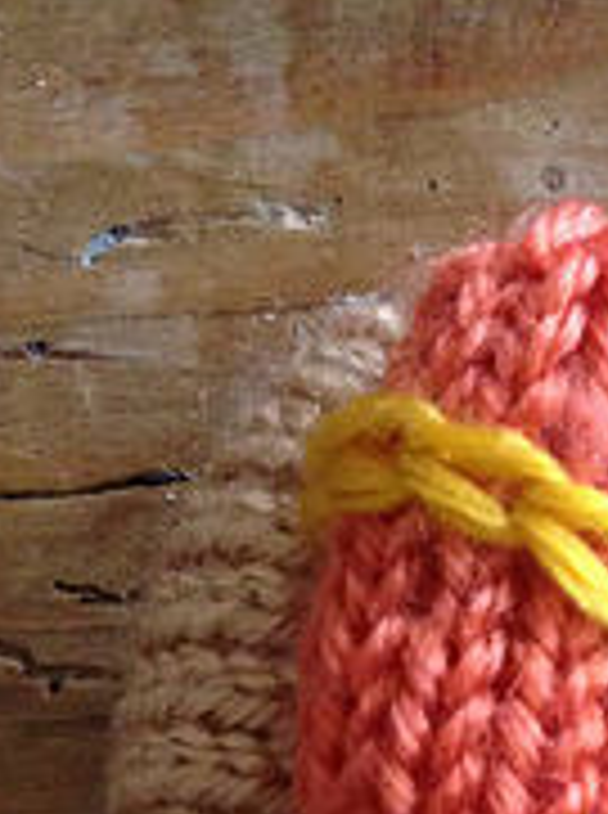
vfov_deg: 16.1
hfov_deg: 12.5
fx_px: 2750
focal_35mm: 117
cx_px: 594
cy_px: 998
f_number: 2.4
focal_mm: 4.12
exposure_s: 1/20
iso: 320
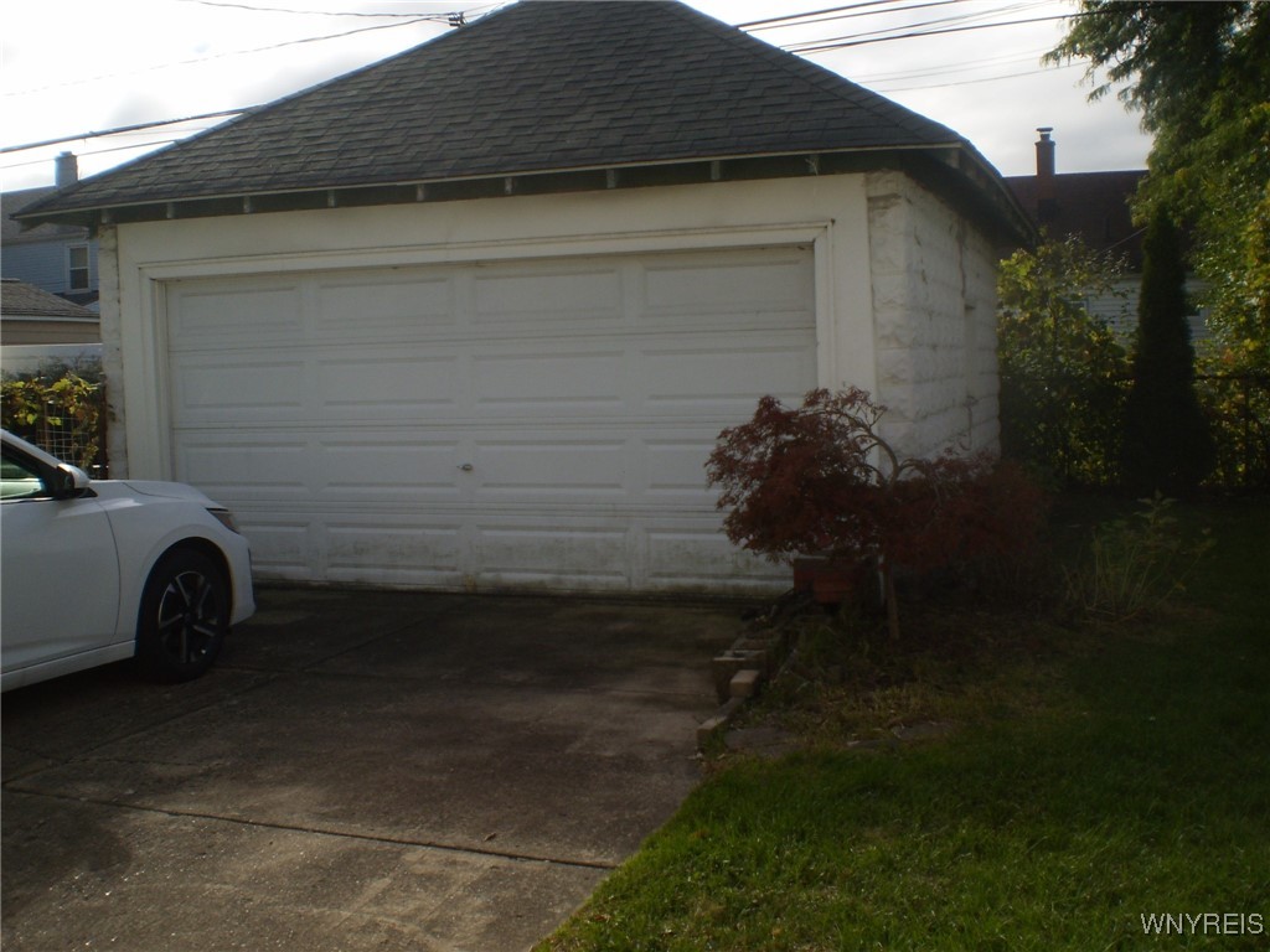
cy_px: 476
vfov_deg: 39.7
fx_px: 1321
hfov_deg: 51.4
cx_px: 635
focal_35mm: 36
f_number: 4.6
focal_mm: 6.3
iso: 64
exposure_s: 1/640
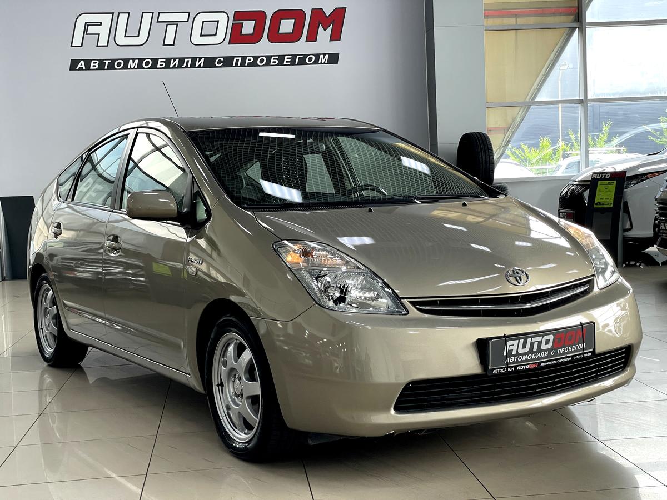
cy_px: 250
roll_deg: +2.7
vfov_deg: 28.0
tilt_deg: -3.2
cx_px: 334
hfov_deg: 36.8
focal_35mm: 52
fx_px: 1002
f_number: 2
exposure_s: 1/99
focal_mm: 6
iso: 125
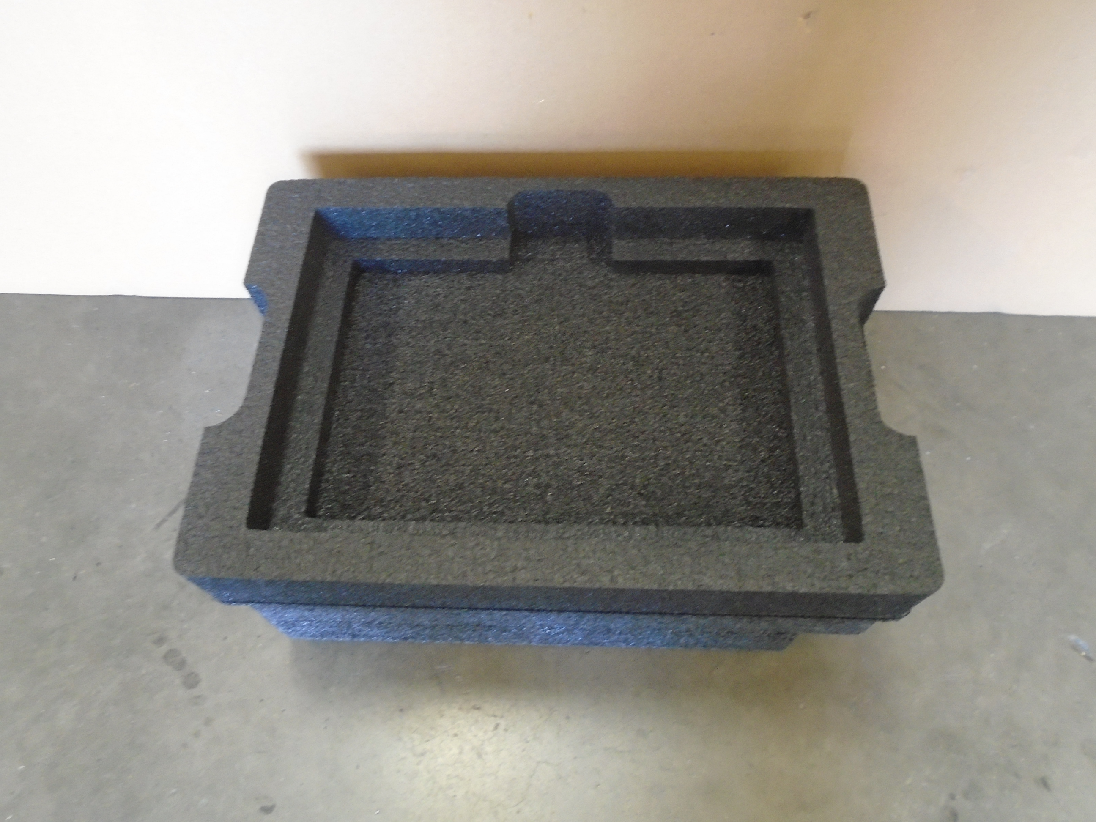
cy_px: 411
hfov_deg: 67.3
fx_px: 823
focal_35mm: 26
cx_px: 548
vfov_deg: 53.1
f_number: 3.2
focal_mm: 4.6
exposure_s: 1/13
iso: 400
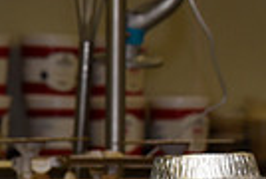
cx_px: -109
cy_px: 377
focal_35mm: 302
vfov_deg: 4.5
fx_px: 2236
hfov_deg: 6.7
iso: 1000
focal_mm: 70
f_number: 6.3
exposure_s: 1/250
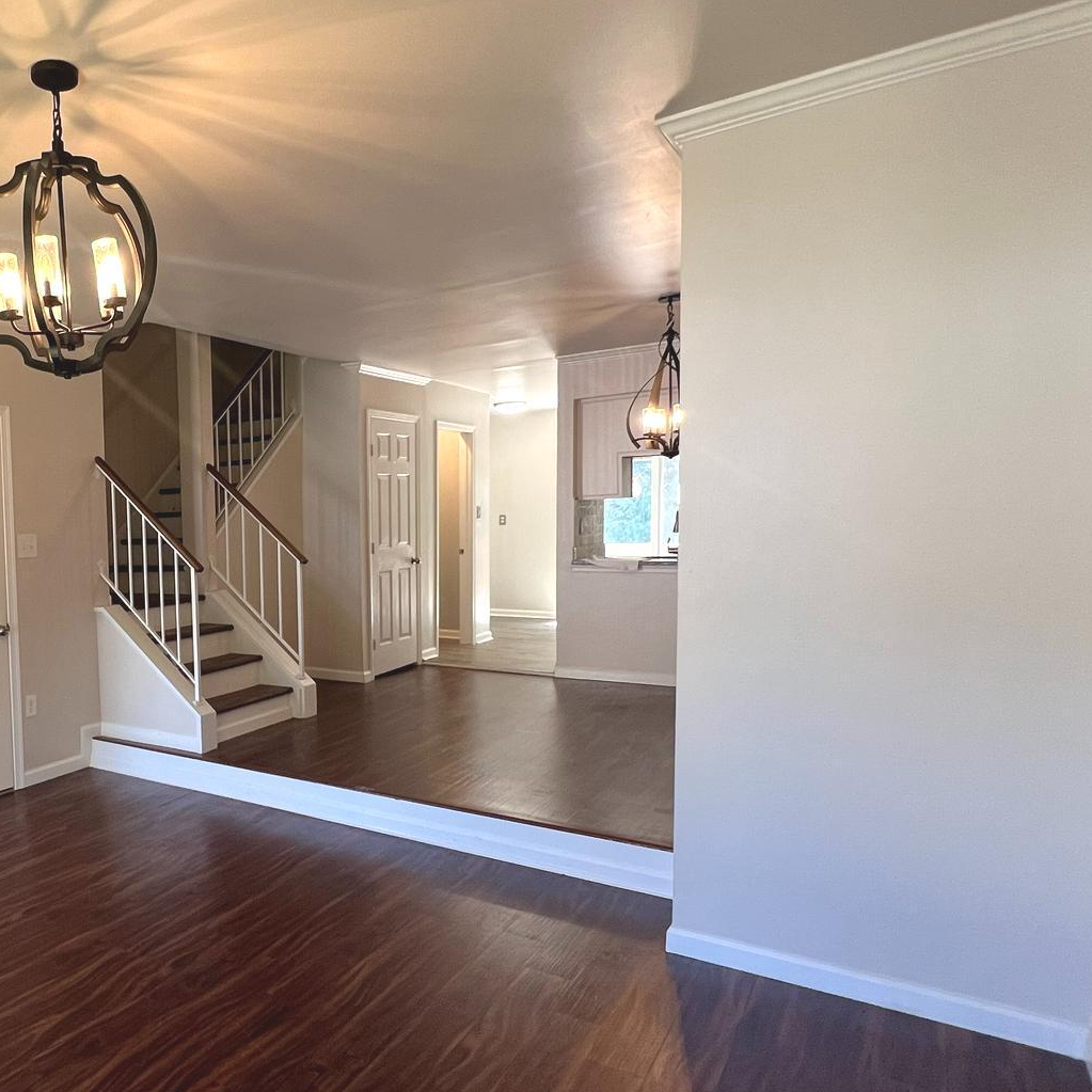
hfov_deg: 60.8
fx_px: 821
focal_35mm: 23
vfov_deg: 67.2
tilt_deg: -5.4
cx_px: 192
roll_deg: +2.0
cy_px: 588
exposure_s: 1/120
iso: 200
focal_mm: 1.57
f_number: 1.8
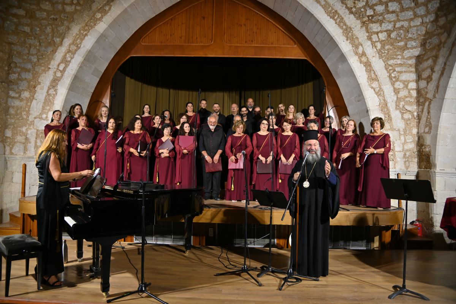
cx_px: 228
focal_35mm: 24
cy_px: 152
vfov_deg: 53.1
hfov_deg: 73.8
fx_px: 304
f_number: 4
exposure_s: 1/125
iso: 1600
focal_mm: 24
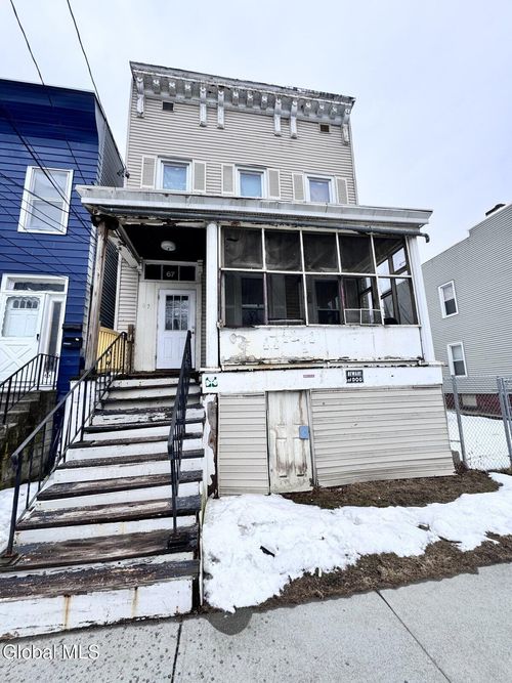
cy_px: 342
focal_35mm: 14
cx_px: 256
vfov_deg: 102.1
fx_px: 276
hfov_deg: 85.7
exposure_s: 1/537
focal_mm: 2.22
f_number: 2.2
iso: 40
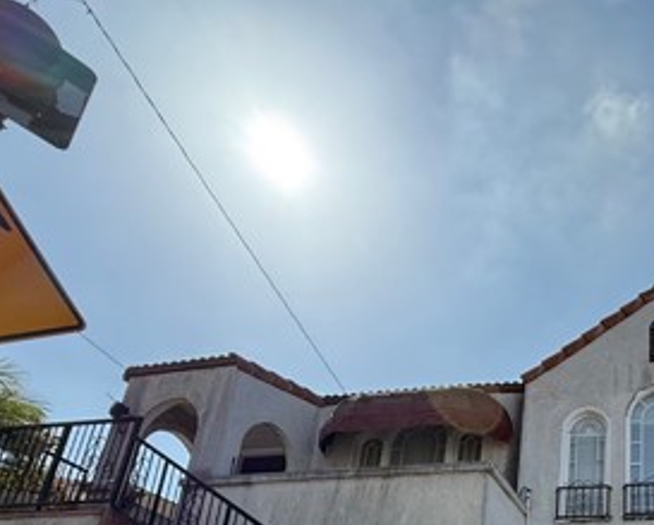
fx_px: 620
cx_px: 608
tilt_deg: +19.6
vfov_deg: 39.0
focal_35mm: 32
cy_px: 556
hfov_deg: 48.7
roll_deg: -0.6
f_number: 2.2
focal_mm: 2.22
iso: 80
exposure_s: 1/2237
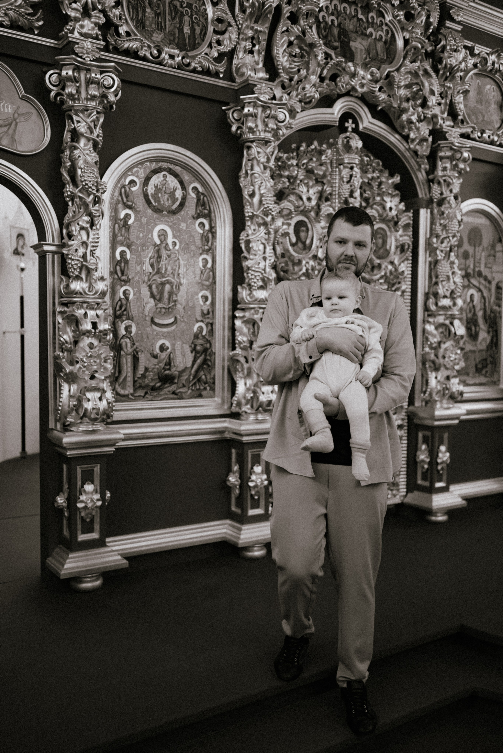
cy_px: 376
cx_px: 252
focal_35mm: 35
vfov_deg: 54.4
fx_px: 733
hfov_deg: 37.9
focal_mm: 35
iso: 800
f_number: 1.8
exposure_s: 1/320
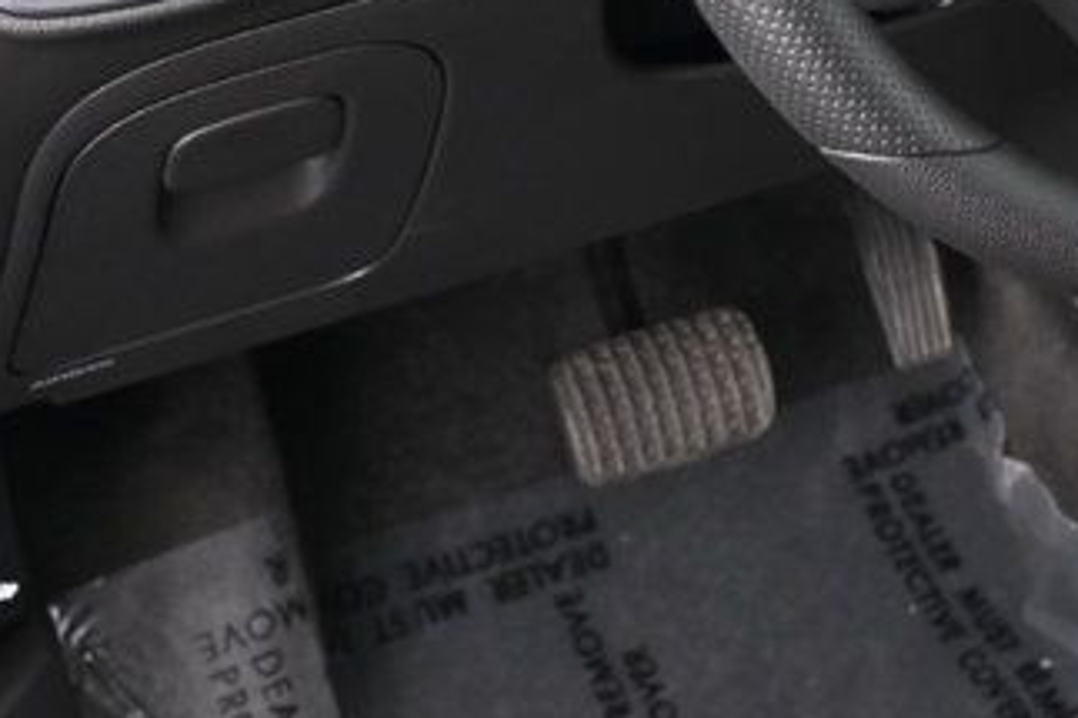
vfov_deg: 13.9
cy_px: -164
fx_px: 2843
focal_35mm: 95
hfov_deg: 20.4
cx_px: 1222
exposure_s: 1/125
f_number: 3.8
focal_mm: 20
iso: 640
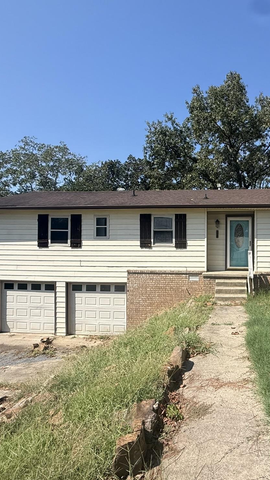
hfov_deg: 51.0
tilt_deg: +0.0
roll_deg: -2.3
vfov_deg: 83.8
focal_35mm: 21
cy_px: 238
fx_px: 267
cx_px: 207
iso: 50
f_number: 2.2
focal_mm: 2.22
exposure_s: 1/2024
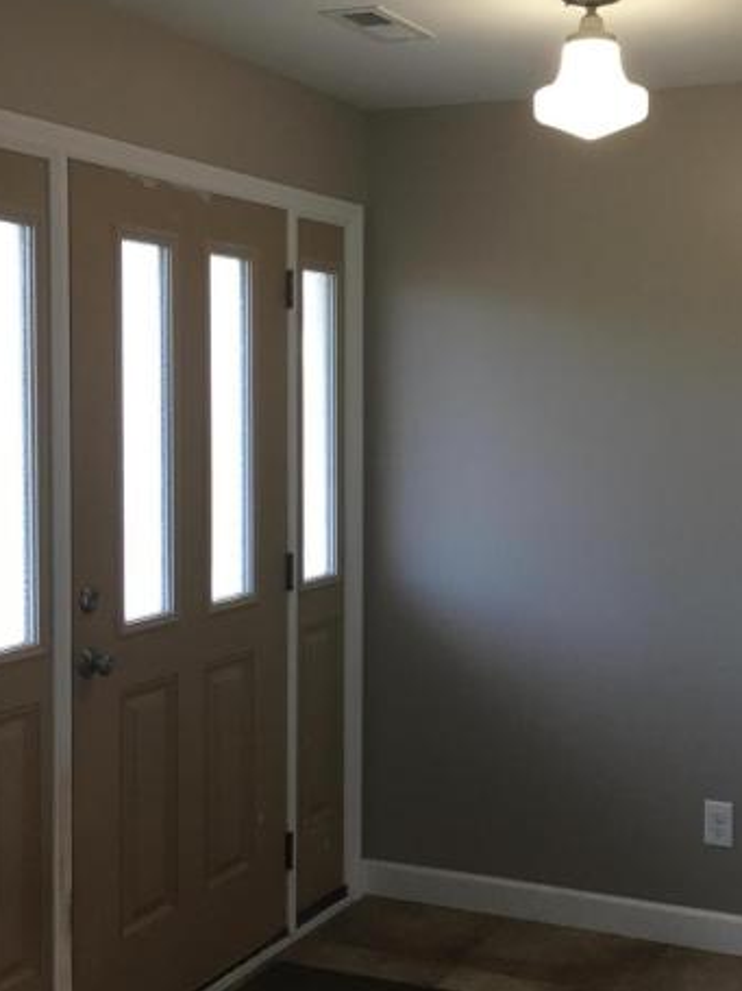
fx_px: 1401
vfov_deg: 38.9
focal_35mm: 49
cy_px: 470
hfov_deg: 29.4
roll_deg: -0.9
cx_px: 509
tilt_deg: -2.7
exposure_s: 1/30
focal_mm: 4.15
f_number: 2.2
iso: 40
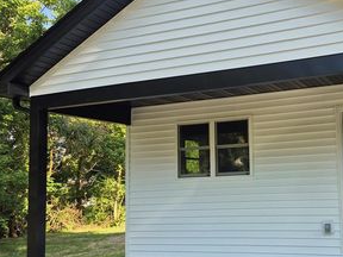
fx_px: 396
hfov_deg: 43.8
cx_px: 291
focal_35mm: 40
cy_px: 147
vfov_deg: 35.9
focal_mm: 5.4
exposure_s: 1/398
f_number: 1.8
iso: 25
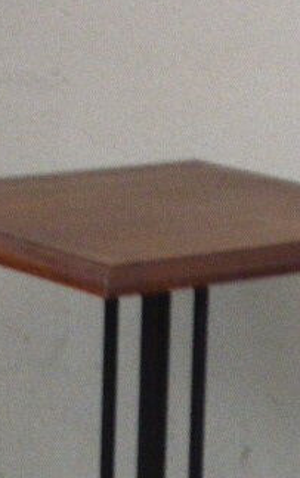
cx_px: 182
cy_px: 395
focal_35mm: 249
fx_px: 3252
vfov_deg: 8.4
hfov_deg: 5.3
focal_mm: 19.4
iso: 1000
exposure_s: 1/4
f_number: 5.3
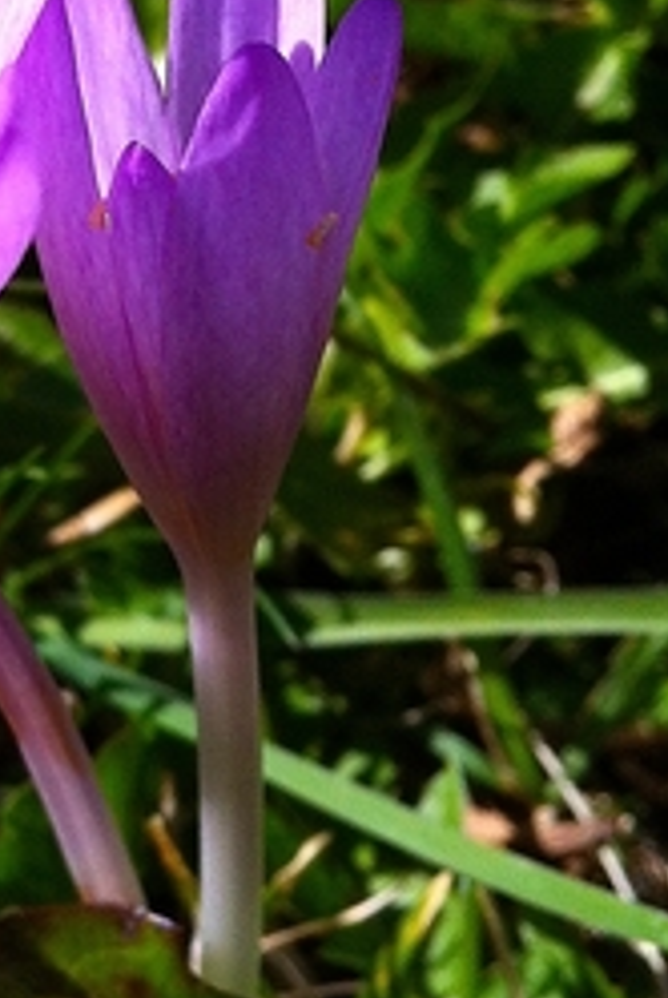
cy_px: 262
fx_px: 3247
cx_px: -231
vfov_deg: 17.4
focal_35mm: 117
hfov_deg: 11.4
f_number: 2.8
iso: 80
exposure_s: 1/1371
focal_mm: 3.85
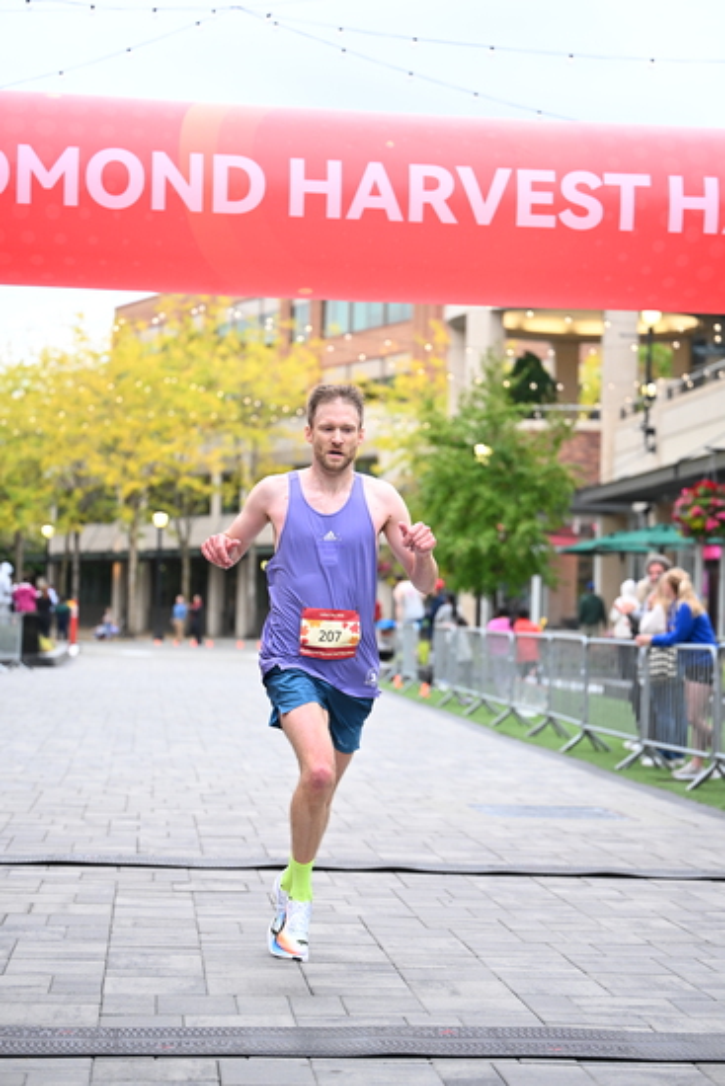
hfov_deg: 19.5
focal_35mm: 70
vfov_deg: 28.8
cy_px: 543
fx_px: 2113
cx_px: 362
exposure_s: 1/800
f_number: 2.8
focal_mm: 70
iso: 1600
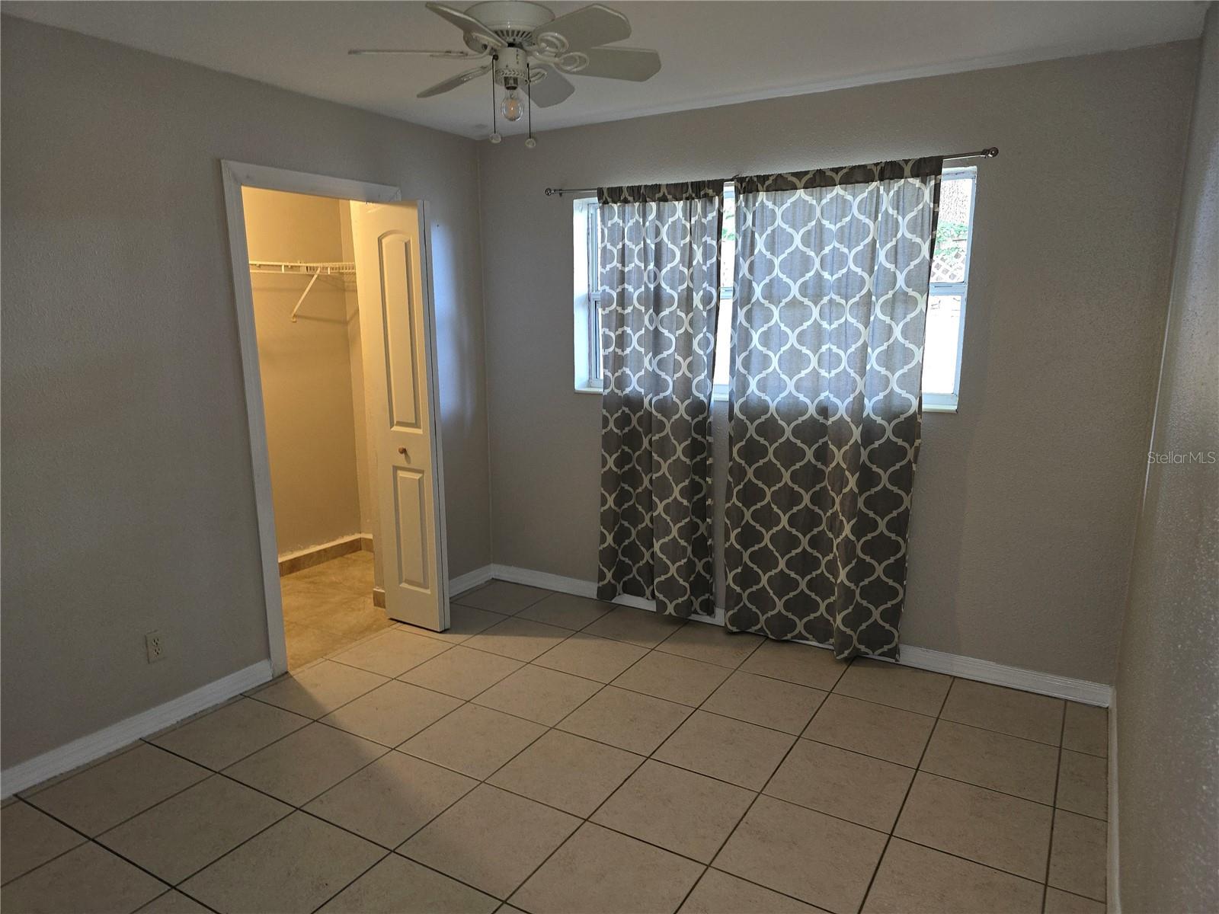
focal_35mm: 23
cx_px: 610
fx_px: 810
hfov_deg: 73.9
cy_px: 457
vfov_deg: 58.9
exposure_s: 1/30
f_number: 1.7
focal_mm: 6.3
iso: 100
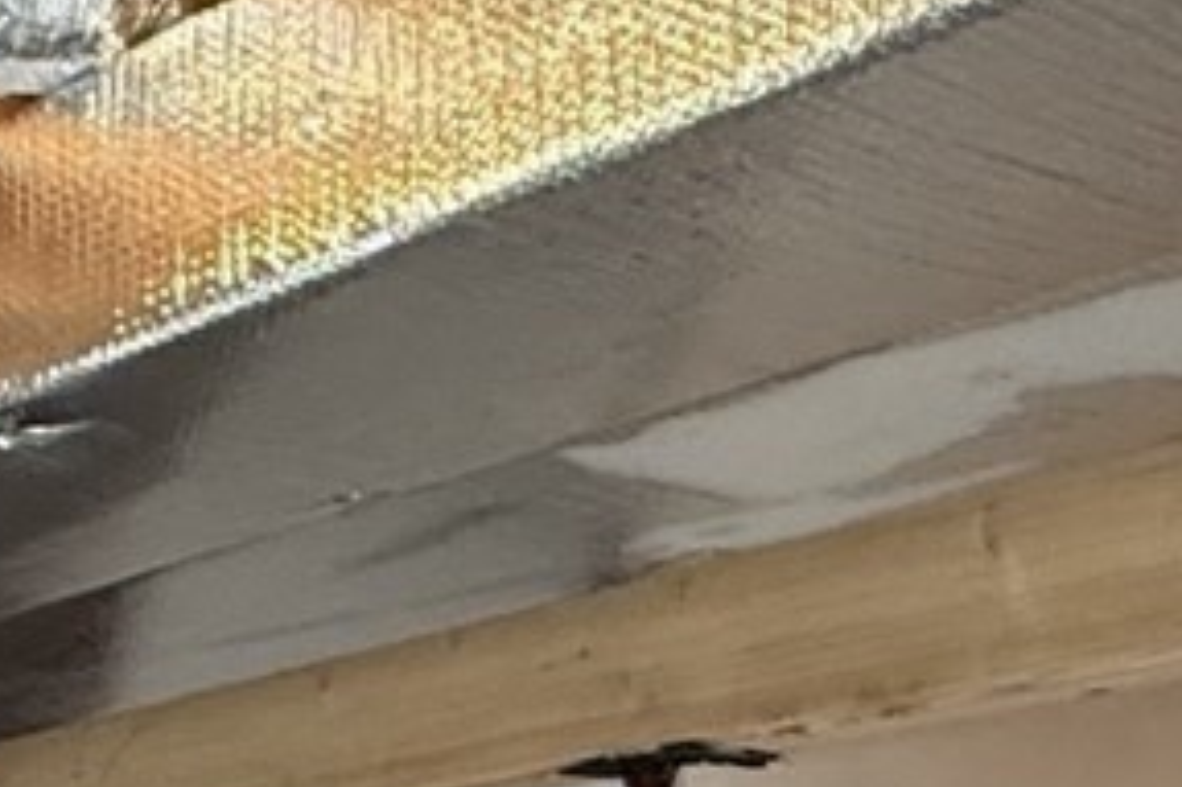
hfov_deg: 19.5
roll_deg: -0.1
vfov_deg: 12.1
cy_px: 1434
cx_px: 268
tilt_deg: -2.1
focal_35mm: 104
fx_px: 3413
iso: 250
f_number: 2.2
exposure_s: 1/120
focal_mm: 2.22
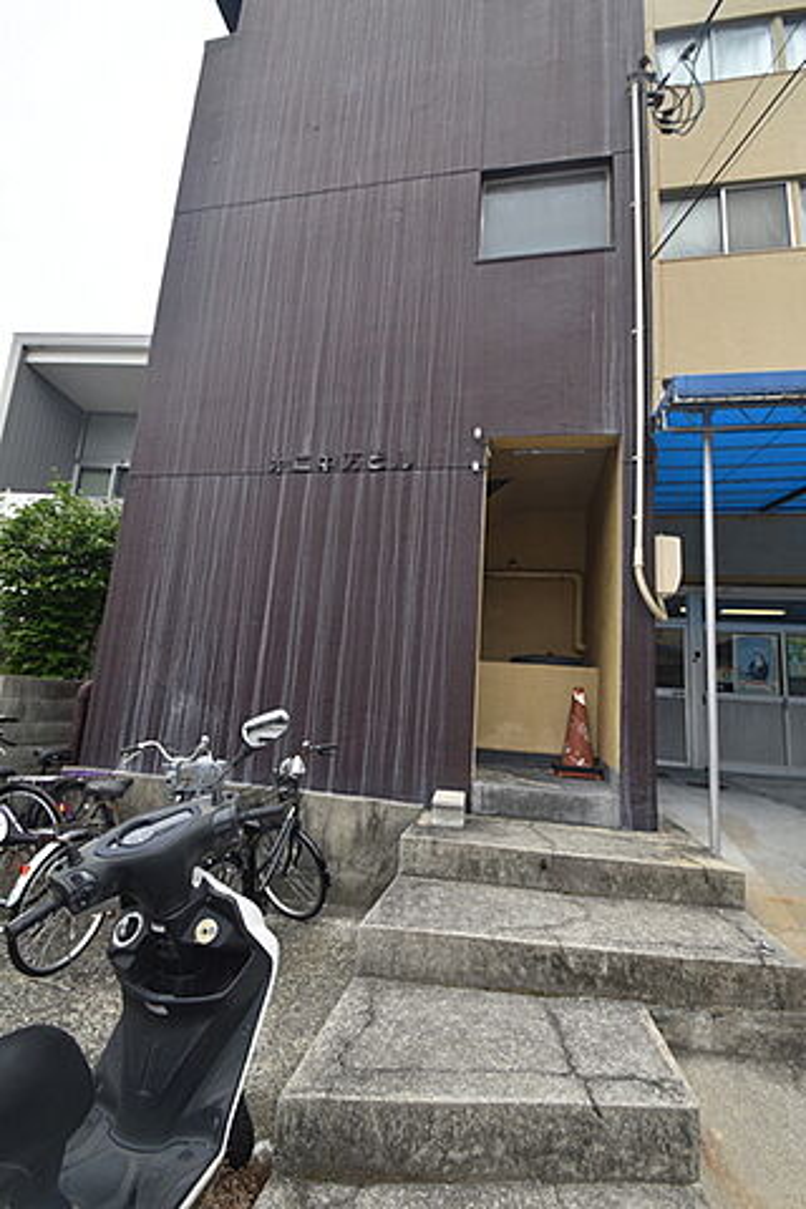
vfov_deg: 100.4
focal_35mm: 15
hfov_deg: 77.3
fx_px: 504
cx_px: 403
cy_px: 604
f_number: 7.1
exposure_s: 1/200
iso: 100
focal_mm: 10
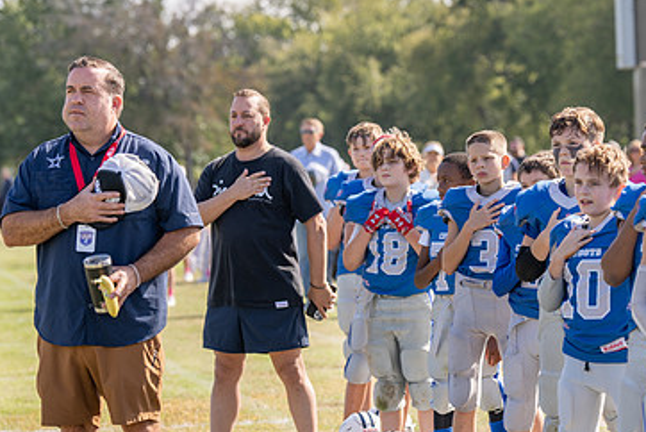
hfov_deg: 11.9
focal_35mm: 173
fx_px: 3107
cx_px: 428
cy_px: 242
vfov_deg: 8.0
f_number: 3.5
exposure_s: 1/500
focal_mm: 108
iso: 100
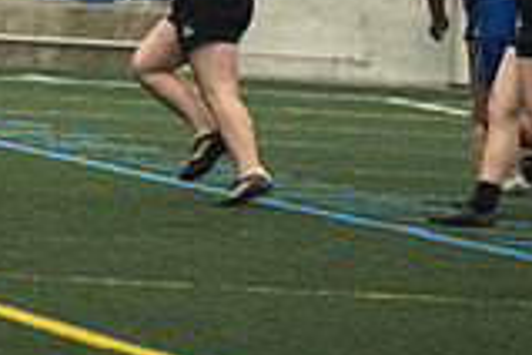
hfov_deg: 1.9
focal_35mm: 1091
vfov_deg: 1.3
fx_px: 16121
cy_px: -50
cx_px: -228
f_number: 2.8
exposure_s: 1/500
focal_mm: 200
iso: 5000
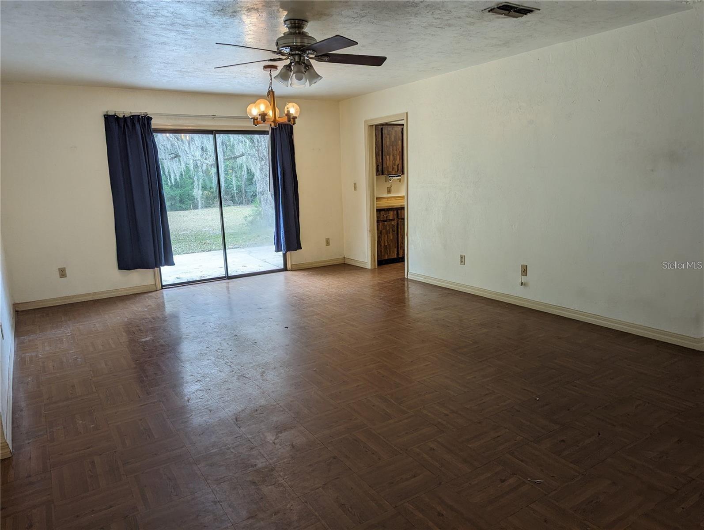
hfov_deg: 71.5
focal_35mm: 24
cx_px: 352
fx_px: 489
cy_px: 265
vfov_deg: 56.9
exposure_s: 1/146
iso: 63
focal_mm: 6.81
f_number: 1.85
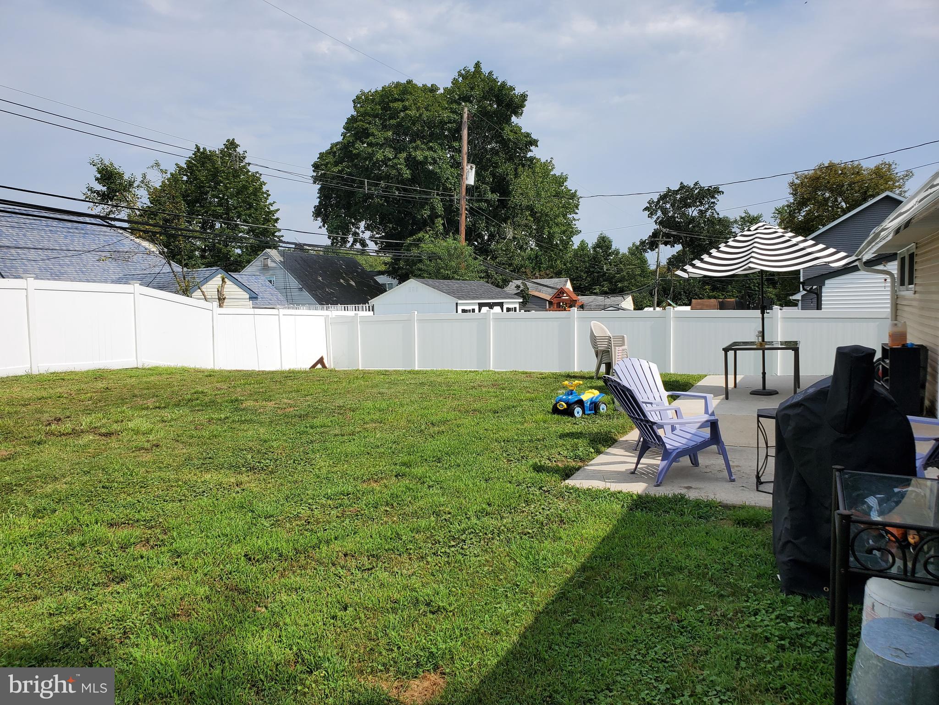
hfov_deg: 67.3
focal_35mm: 26
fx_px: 705
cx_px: 470
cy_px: 352
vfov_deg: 53.1
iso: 50
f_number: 2.4
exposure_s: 1/2744
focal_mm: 4.3
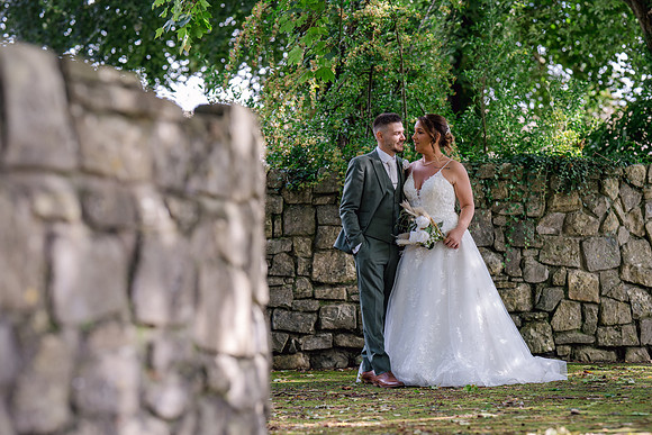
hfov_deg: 21.4
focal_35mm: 95
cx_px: 342
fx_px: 1724
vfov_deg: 14.4
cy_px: 236
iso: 320
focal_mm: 85
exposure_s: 1/640
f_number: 2.2
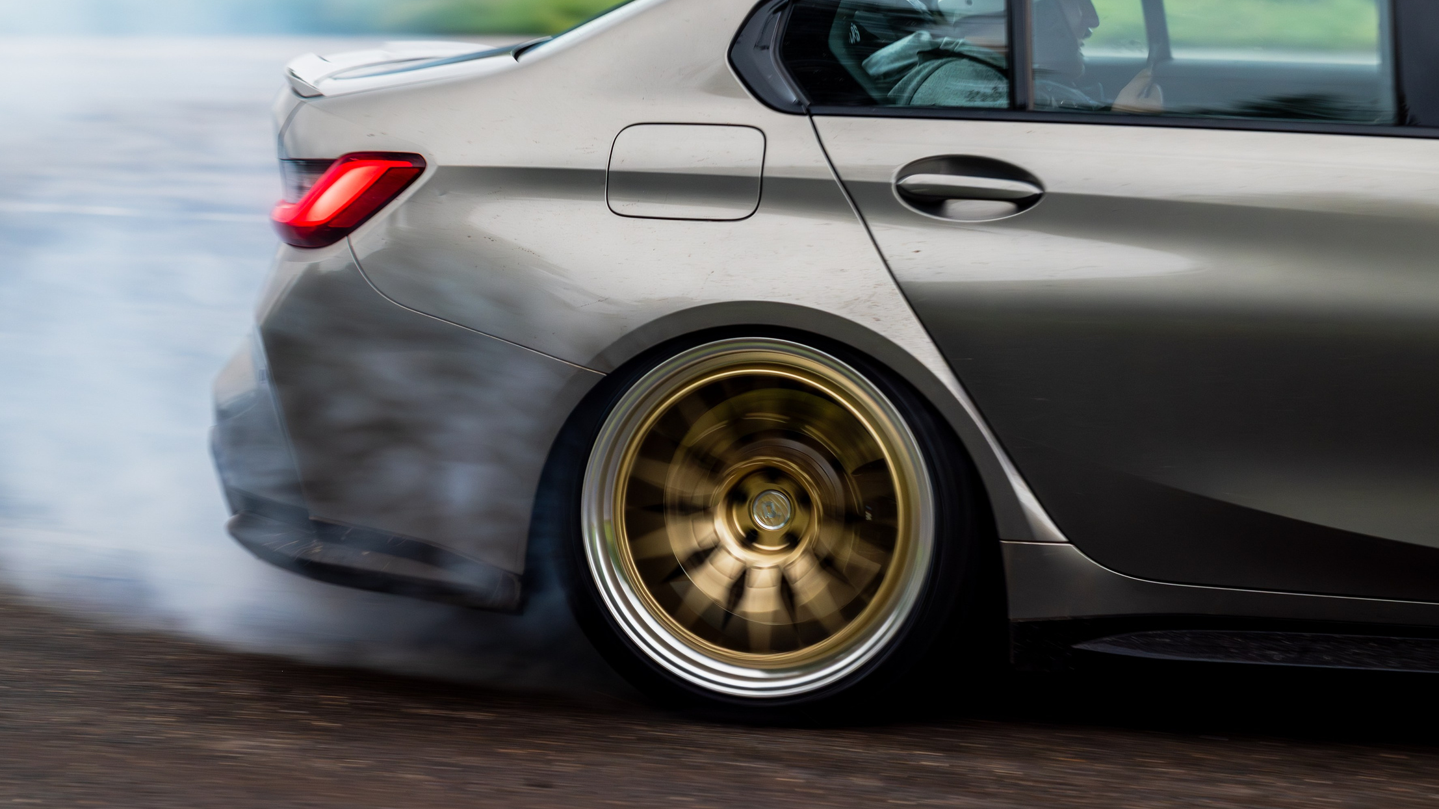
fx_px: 3930
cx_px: 682
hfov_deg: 20.7
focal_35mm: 103
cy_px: 309
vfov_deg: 11.7
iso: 800
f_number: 4
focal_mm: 85
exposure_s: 1/200
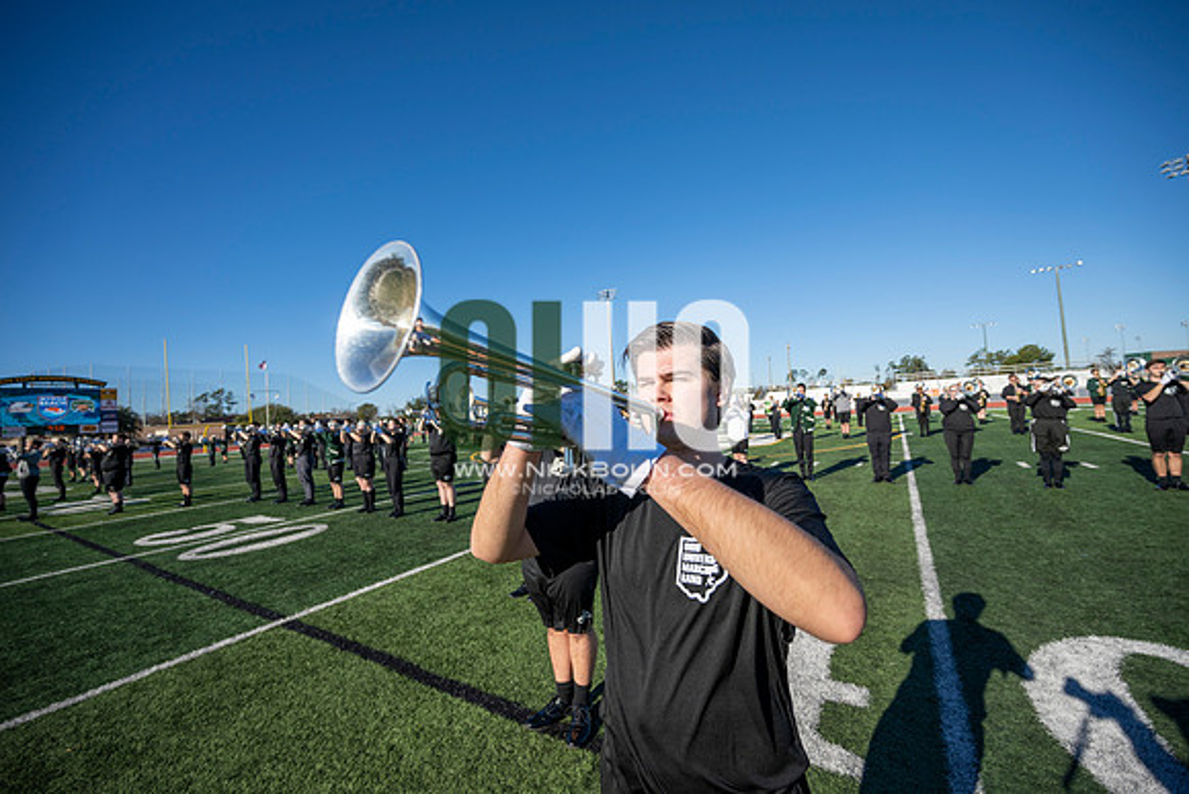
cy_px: 397
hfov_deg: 104.2
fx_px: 462
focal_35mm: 14
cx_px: 594
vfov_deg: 81.2
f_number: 4
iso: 160
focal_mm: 14
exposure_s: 1/2000
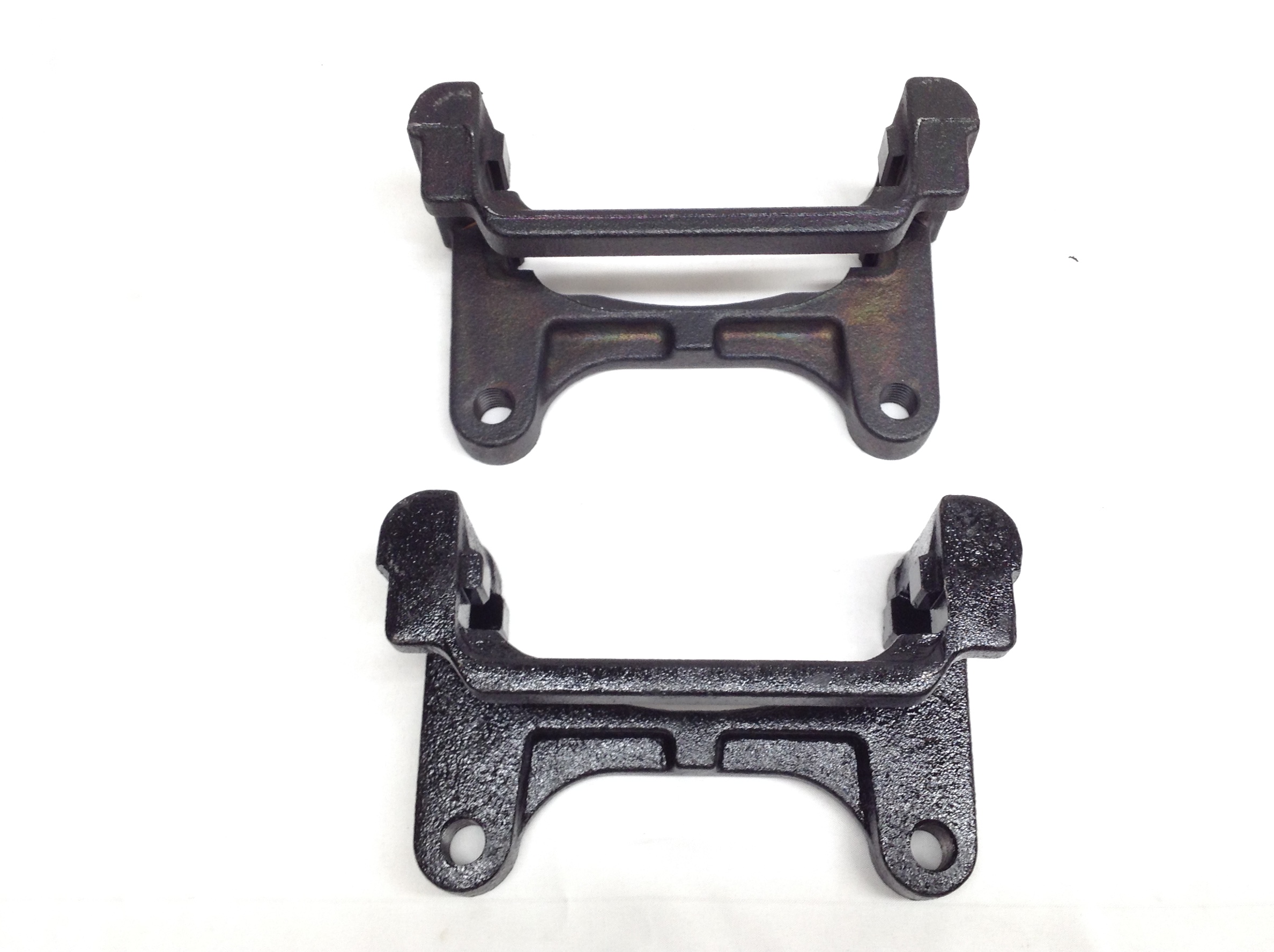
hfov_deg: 51.4
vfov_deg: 39.5
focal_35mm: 36
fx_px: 1323
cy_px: 434
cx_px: 674
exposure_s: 1/24
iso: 32
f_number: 2.4
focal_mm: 3.3
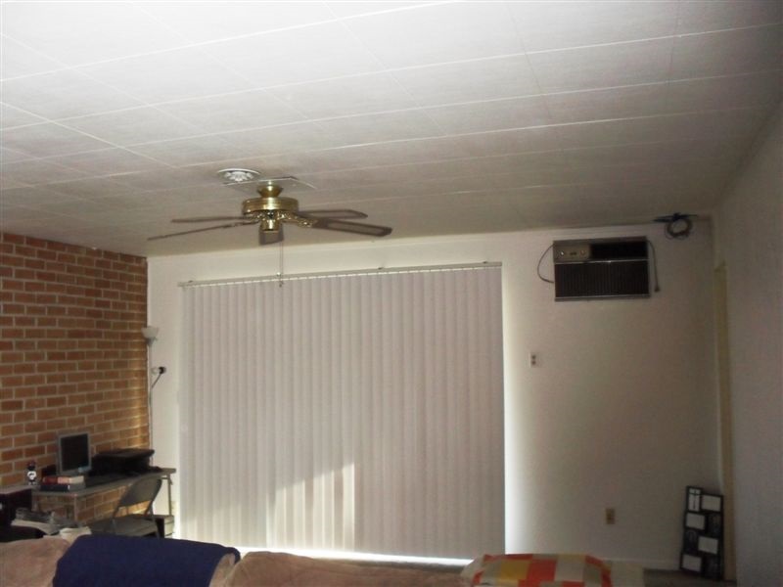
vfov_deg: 40.7
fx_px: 792
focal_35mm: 35
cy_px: 294
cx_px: 392
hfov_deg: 52.6
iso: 400
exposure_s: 1/45
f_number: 3.2
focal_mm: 6.3
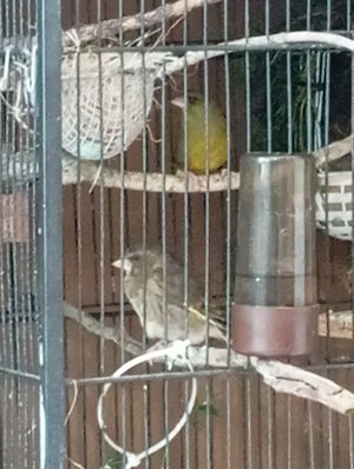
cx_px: 177
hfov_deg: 7.3
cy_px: 234
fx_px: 2773
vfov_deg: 9.7
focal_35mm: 204
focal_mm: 4.22
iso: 6434
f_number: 1.8
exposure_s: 1/20
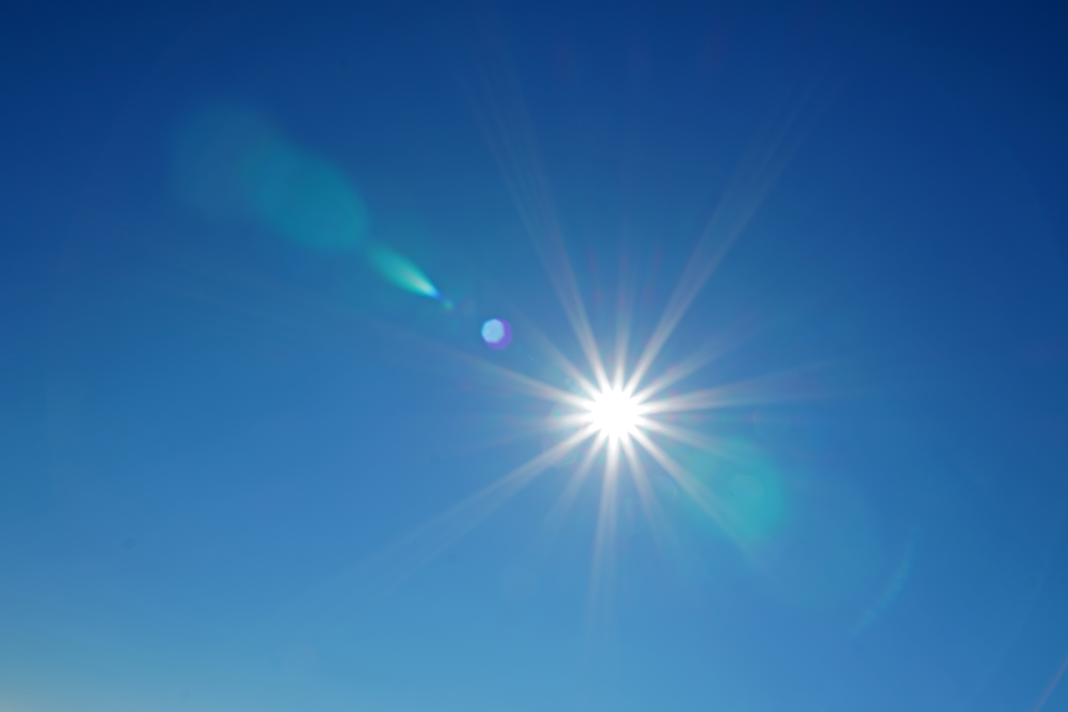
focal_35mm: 28
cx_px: 534
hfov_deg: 64.6
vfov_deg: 45.7
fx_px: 845
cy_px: 356
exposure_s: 1/500
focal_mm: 19
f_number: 16
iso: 200
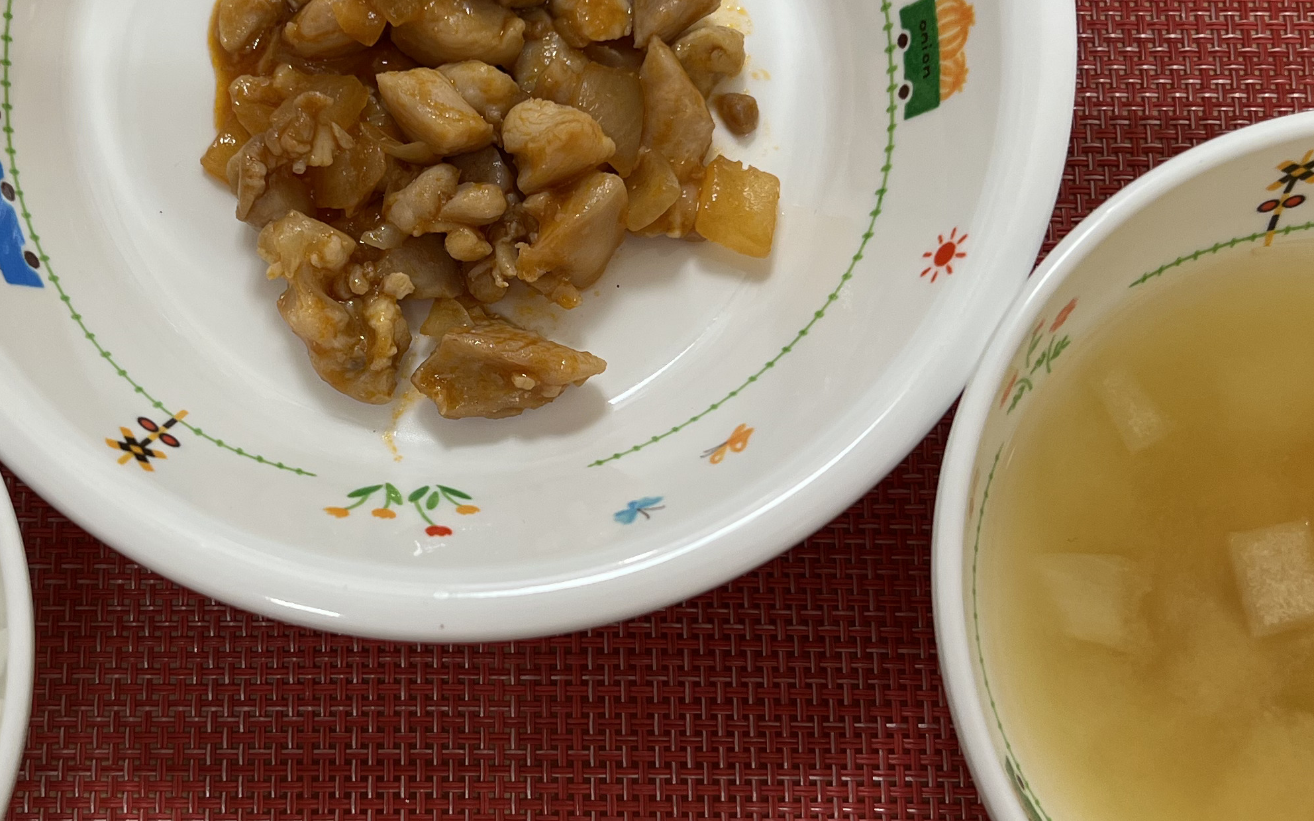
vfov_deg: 23.0
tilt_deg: -76.9
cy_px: 246
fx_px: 2005
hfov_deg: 36.0
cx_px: 454
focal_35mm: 56
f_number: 1.5
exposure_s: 1/100
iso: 64
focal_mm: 5.7
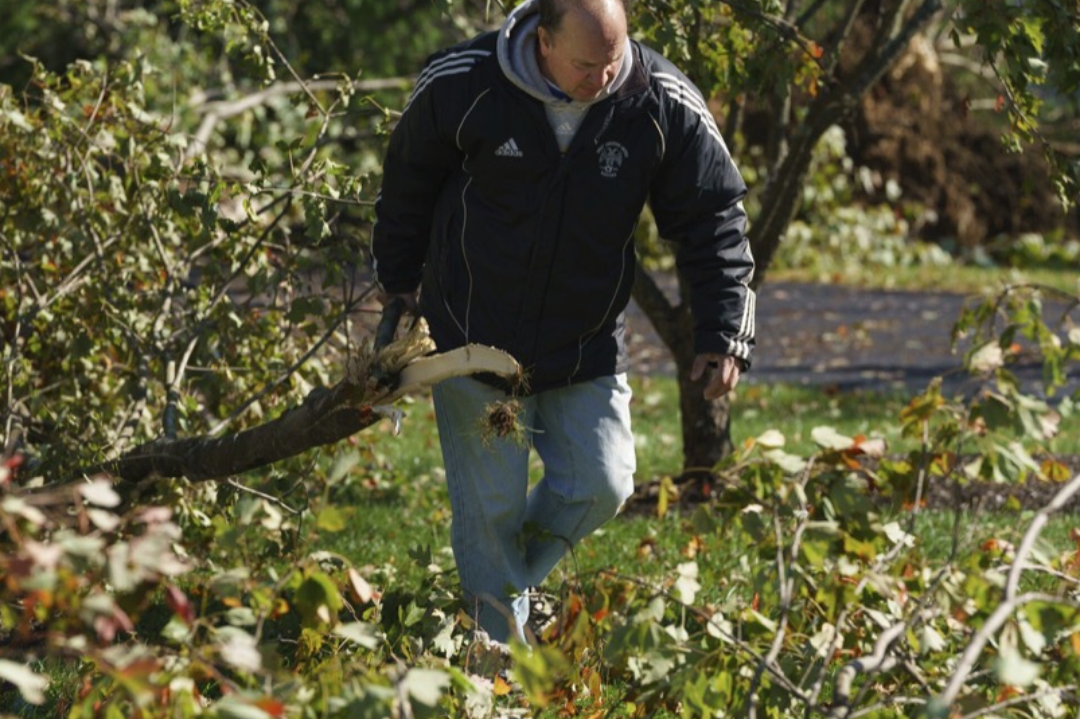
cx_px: 539
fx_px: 5638
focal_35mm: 188
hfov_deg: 10.9
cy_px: 302
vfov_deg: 7.3
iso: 100
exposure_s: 1/640
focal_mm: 151
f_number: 5
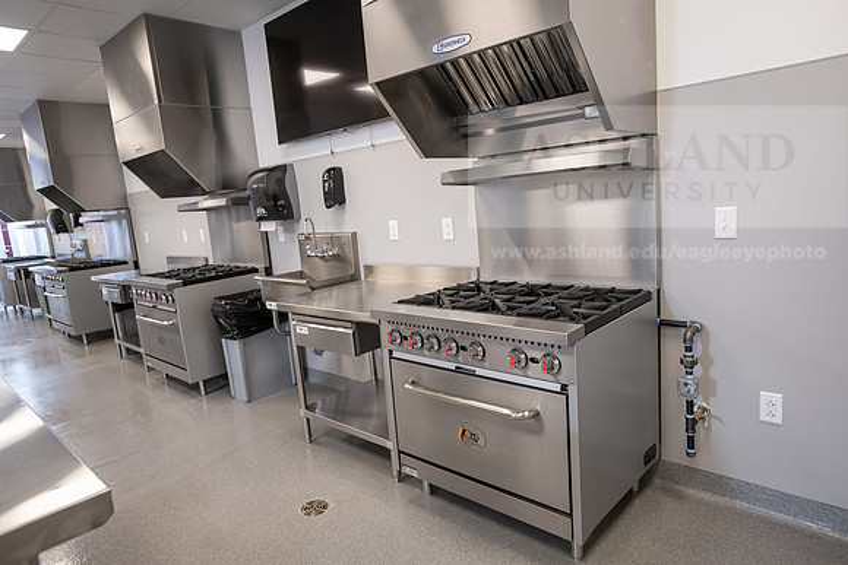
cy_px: 282
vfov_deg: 57.3
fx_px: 518
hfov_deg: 78.6
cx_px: 424
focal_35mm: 22
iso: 1600
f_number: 5
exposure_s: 1/160
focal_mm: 22
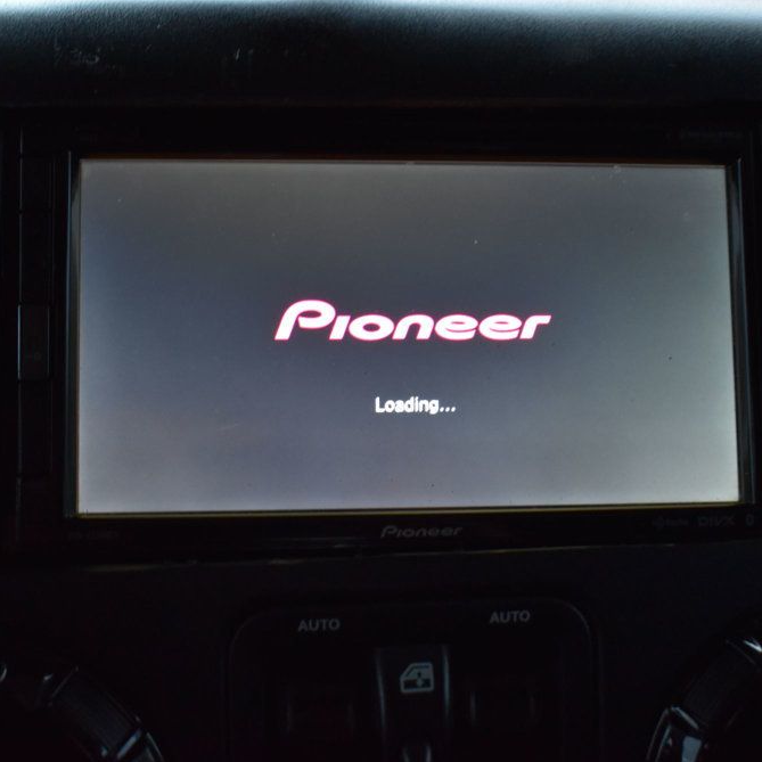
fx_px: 1311
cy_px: 387
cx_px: 417
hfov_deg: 32.4
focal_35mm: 53
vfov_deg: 32.4
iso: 1600
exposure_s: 1/13
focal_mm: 27
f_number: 4
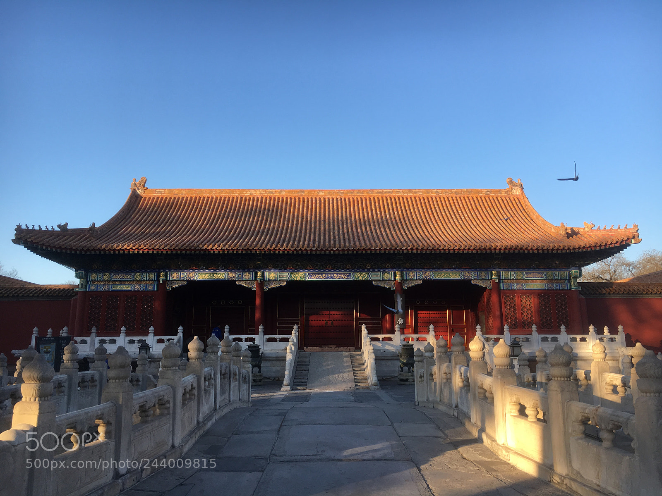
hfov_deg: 61.7
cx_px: 331
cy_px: 248
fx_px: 555
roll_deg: +0.8
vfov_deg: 48.2
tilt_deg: +11.6
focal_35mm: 29
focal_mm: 4.15
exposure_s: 1/432
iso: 25
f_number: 2.2
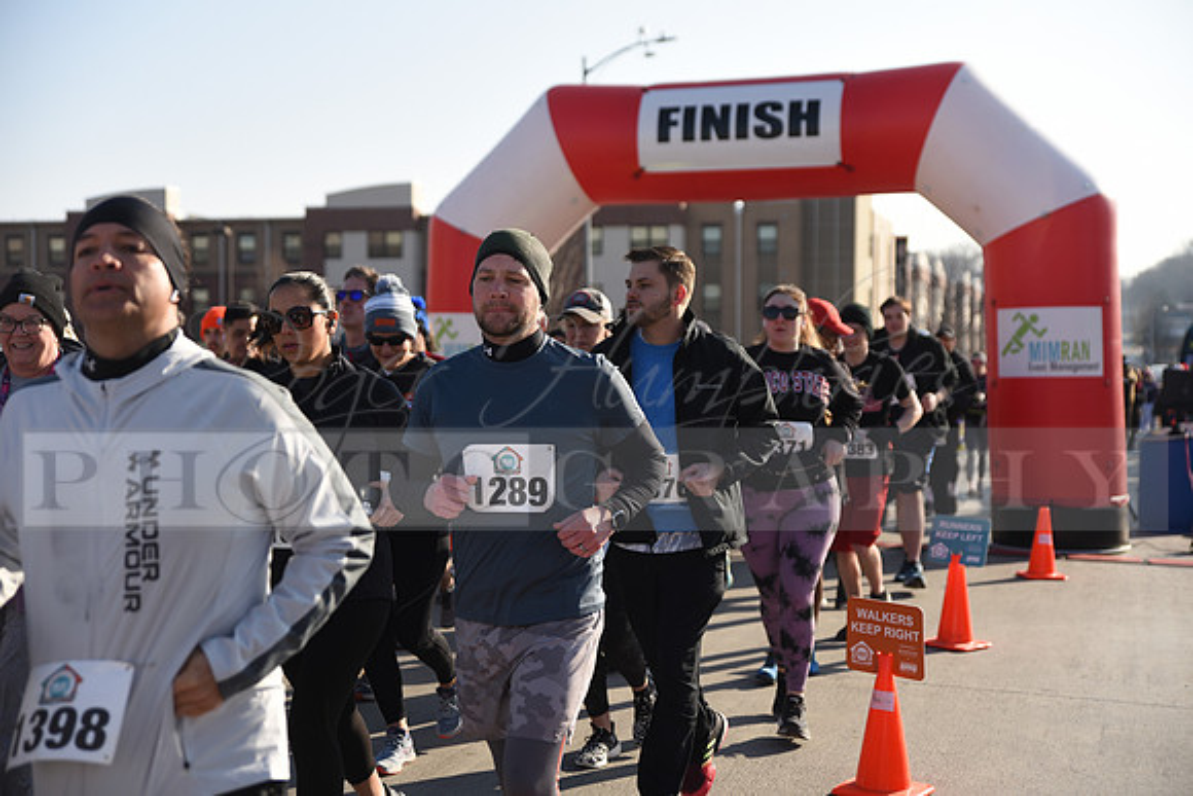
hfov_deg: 38.2
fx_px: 1724
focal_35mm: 52
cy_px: 398
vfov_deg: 26.0
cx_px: 596
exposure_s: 1/1250
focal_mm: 52
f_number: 2.8
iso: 100
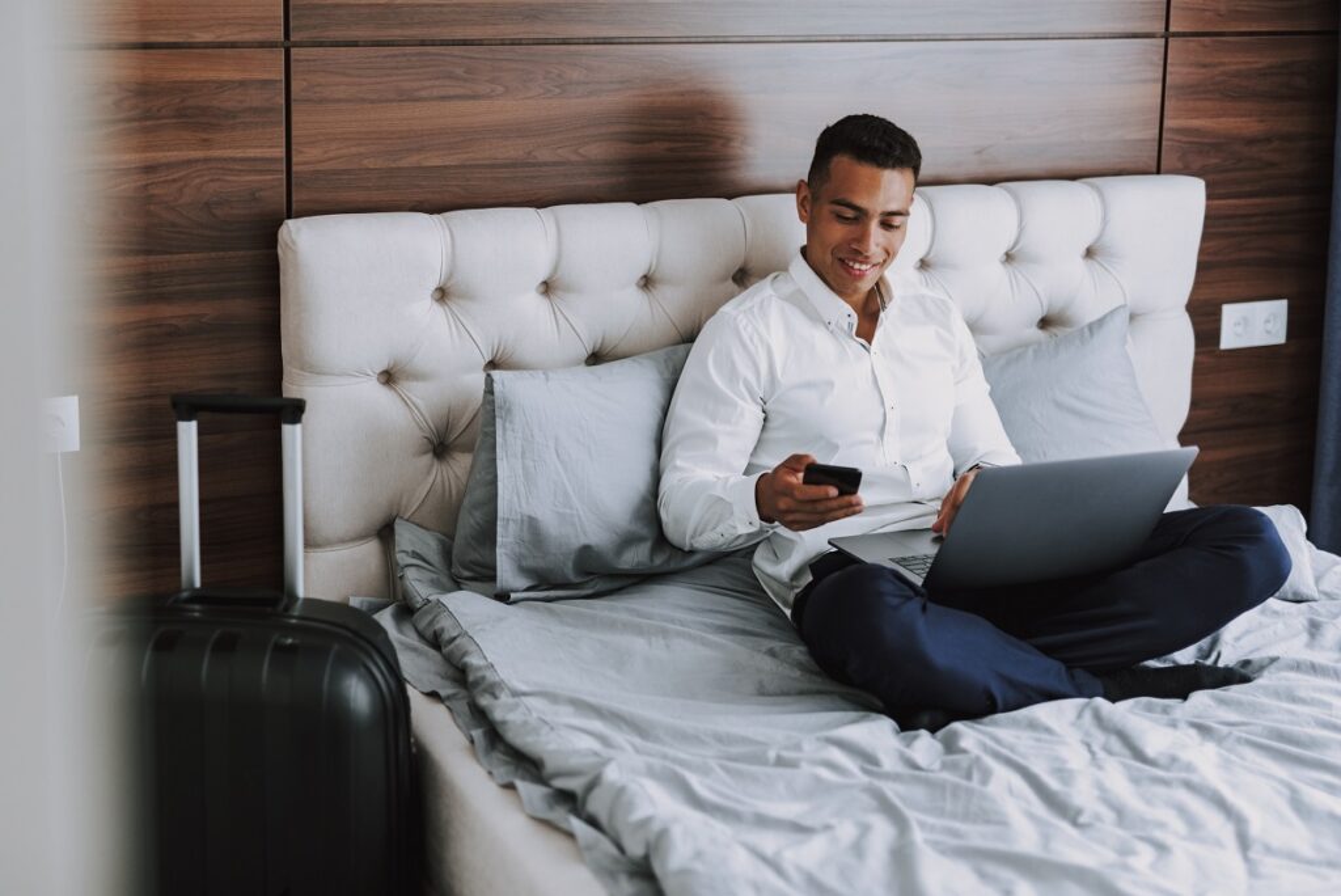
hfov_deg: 39.6
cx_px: 670
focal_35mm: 50
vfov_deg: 27.0
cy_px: 448
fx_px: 1863
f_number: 1.4
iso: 200
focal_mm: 50
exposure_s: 1/200
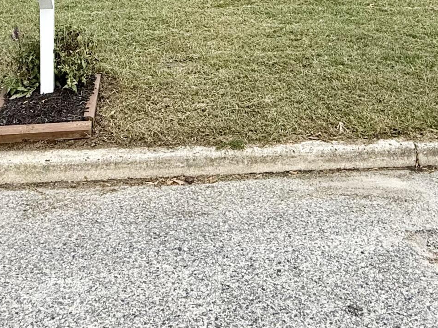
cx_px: 205
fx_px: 557
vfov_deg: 27.0
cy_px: -110
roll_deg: +0.3
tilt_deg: +0.8
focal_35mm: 44
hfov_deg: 42.9
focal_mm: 2.22
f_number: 2.2
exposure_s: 1/760
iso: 50
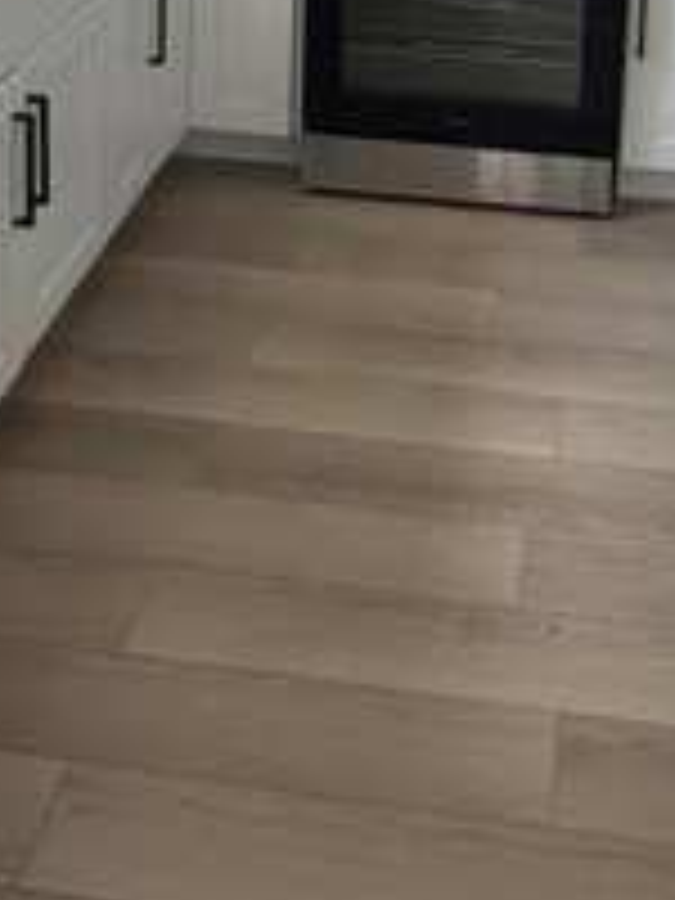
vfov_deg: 28.8
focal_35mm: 56
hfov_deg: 26.0
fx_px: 1456
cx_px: 432
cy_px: -234
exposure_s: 1/121
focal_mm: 2.22
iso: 125
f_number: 2.2
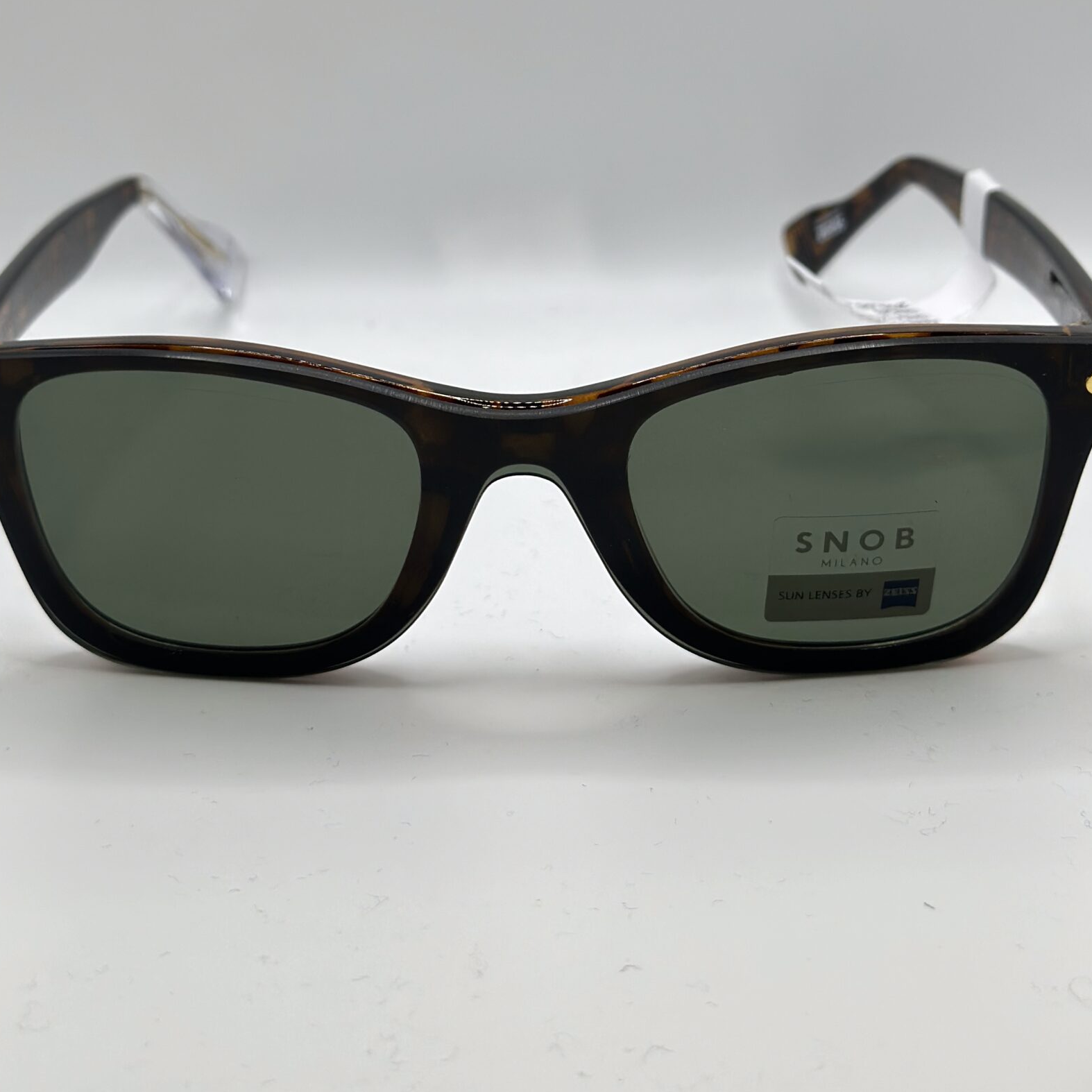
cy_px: 306
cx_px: 534
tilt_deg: -31.7
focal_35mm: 69
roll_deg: +0.0
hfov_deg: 25.0
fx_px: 2463
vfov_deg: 24.8
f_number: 1.78
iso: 80
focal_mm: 6.86
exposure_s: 1/516
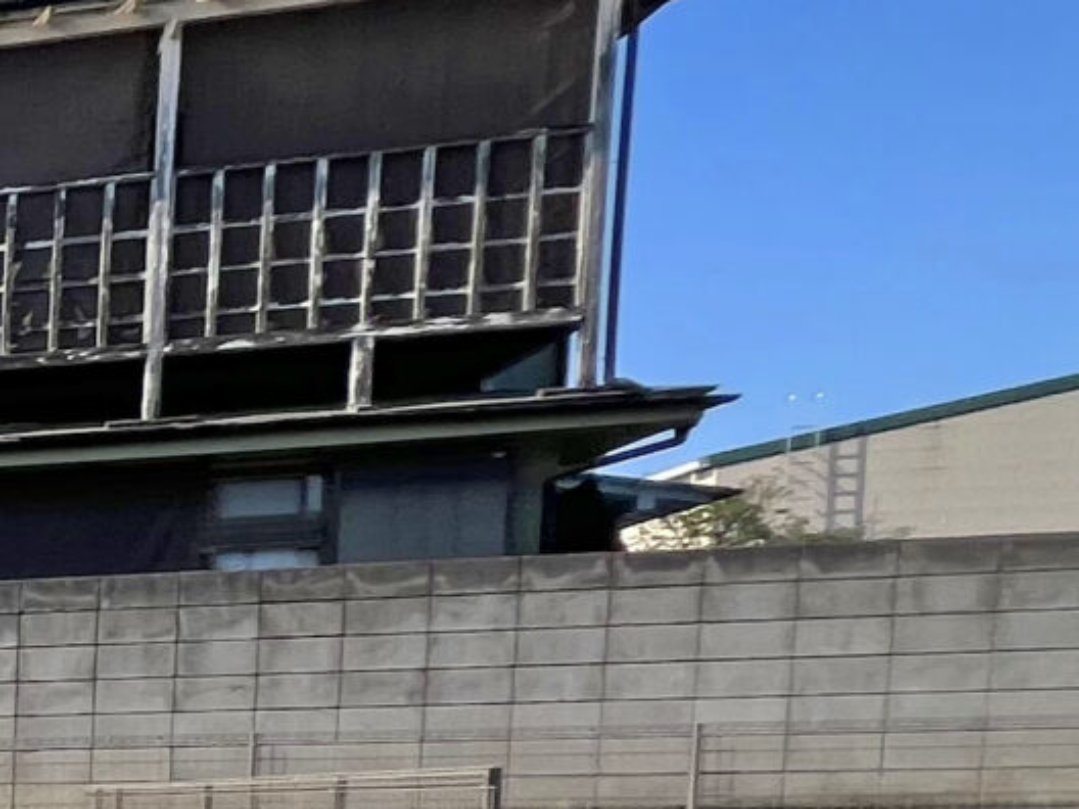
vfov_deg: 21.5
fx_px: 1964
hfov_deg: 18.2
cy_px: 997
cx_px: -1161
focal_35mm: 63
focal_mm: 1.57
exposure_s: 1/1393
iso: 32
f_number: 1.8
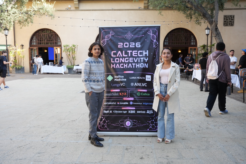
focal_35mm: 33
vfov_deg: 40.2
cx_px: 123
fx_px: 224
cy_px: 82
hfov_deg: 57.5
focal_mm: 32.8
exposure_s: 1/50
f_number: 11
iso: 640
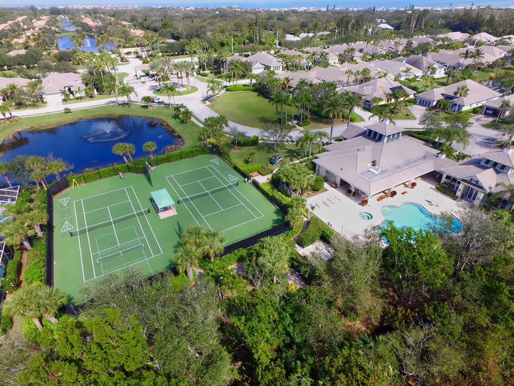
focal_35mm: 20
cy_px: 193
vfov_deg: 66.0
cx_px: 257
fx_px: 297
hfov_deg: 81.7
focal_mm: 3.61
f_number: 2.8
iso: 100
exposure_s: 1/636
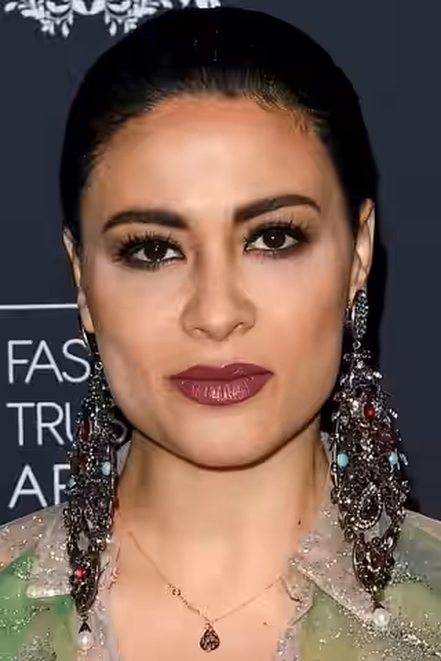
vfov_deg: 23.6
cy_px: 330
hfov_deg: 15.9
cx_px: 220
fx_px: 1580
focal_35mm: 86
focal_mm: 86
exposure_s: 1/200
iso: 640
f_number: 6.3
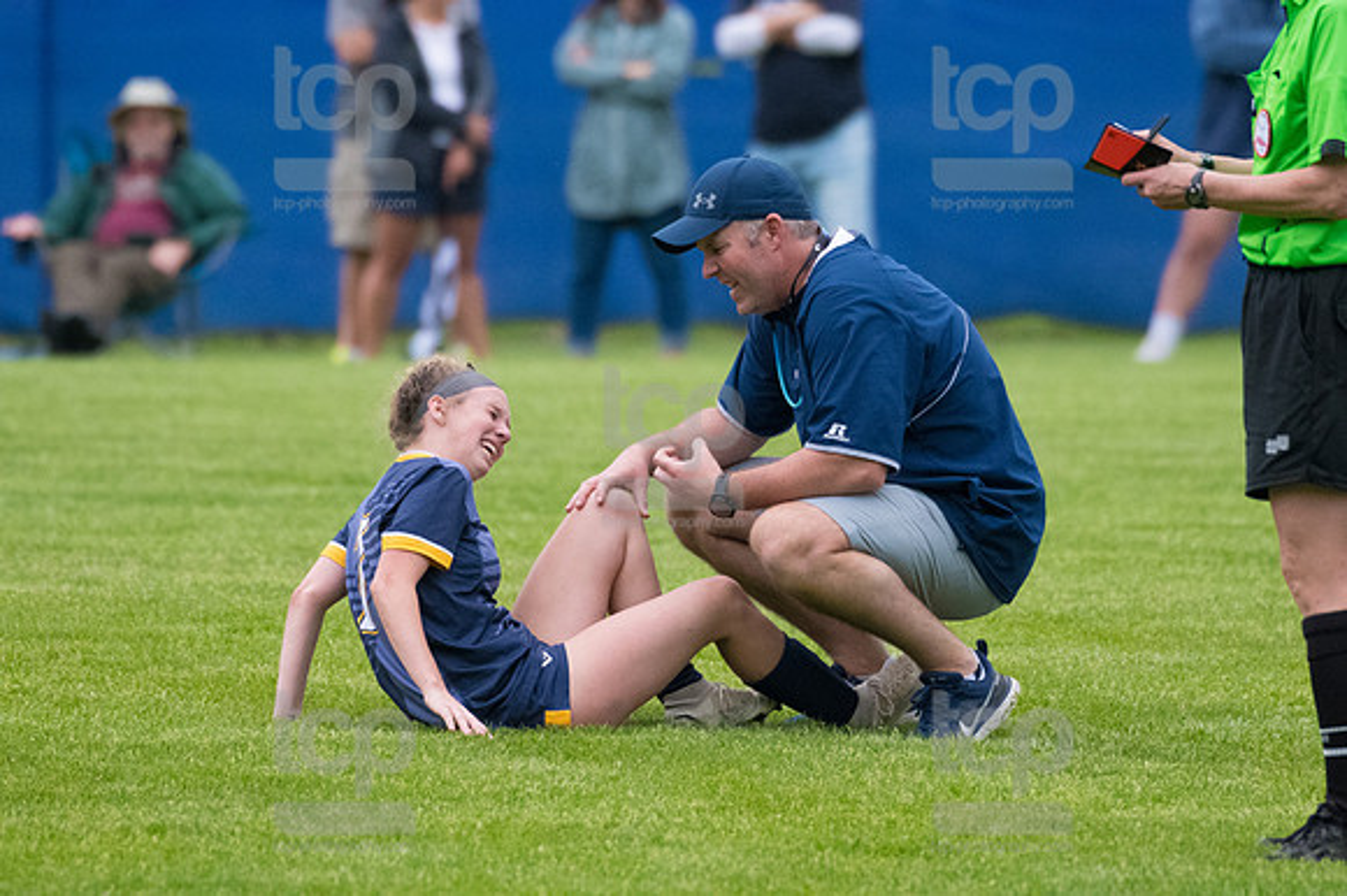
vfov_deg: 2.5
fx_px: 20754
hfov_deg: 3.7
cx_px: 674
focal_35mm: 555
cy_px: 448
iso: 4000
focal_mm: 370
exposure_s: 1/1600
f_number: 5.6
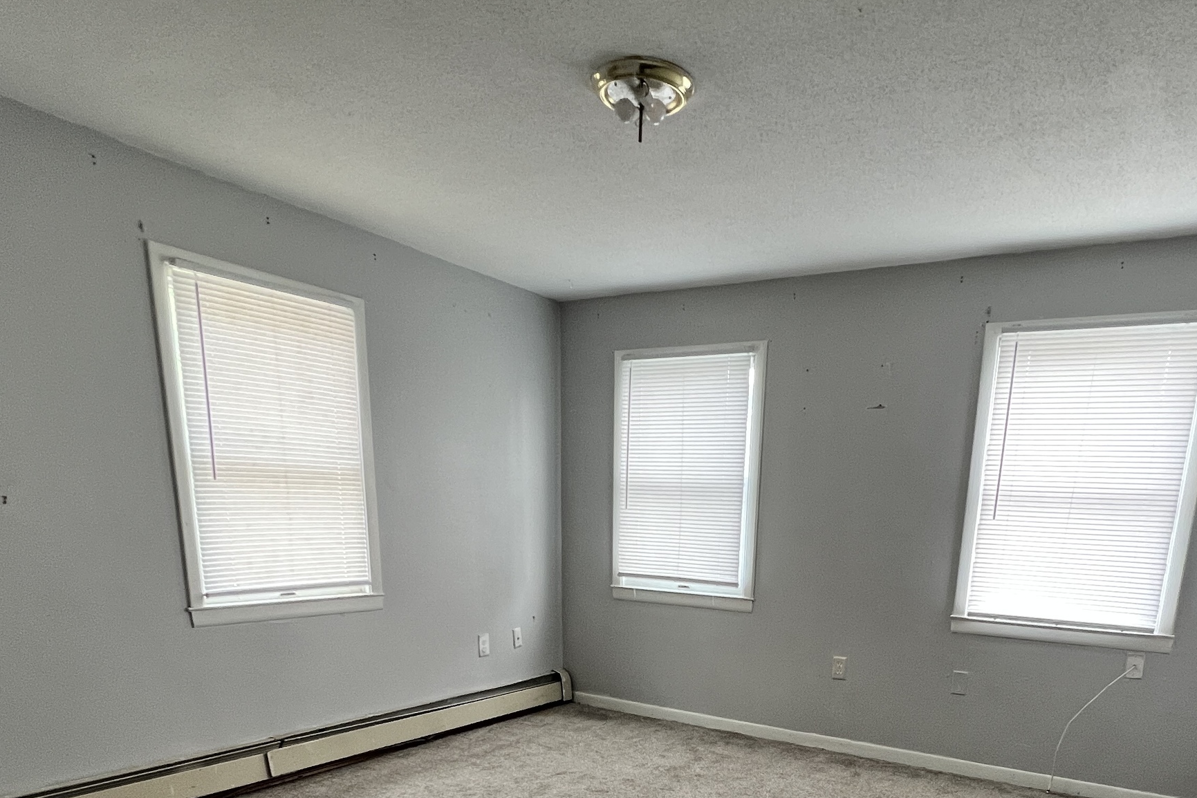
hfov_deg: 73.4
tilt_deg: -14.1
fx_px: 798
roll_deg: -1.4
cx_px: 682
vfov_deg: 46.9
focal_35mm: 24
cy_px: 742
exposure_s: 1/99
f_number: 1.8
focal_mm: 1.57
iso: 200
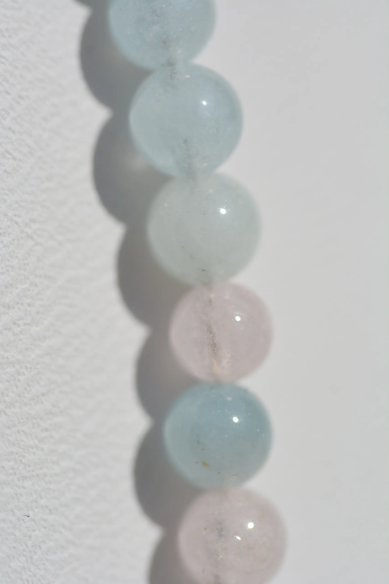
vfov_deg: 13.0
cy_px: 292
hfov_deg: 8.7
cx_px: 194
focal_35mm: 158
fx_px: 2551
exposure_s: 1/4000
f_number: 5.6
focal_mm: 105
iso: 400
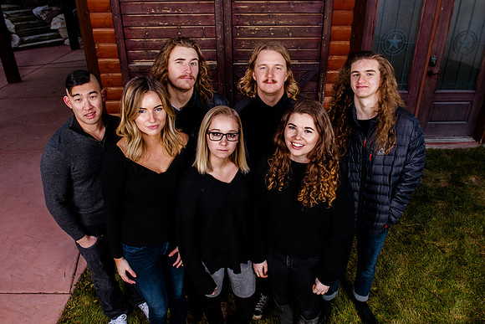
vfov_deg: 48.2
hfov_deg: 67.7
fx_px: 361
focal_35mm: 27
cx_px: 249
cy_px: 165
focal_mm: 24
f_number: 7.1
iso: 200
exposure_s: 1/160
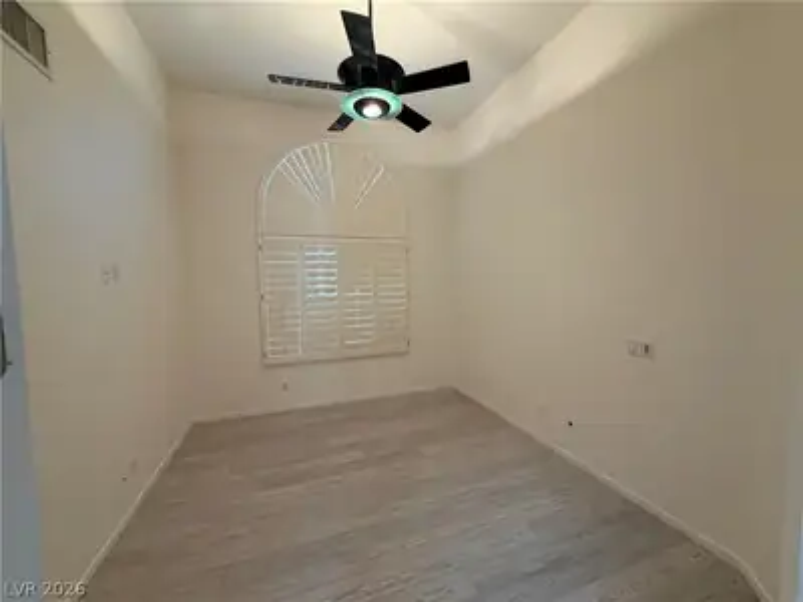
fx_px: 325
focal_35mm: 14
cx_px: 402
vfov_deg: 85.7
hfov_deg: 102.1
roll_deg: +1.0
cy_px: 301
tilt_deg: -3.2
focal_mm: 2.22
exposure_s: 1/120
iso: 200
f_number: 2.2
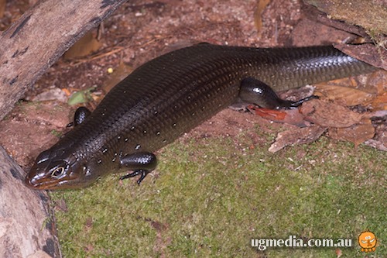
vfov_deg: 8.7
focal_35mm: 158
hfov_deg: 13.0
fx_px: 1692
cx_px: 194
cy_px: 129
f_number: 6.3
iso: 100
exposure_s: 1/125
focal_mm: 105
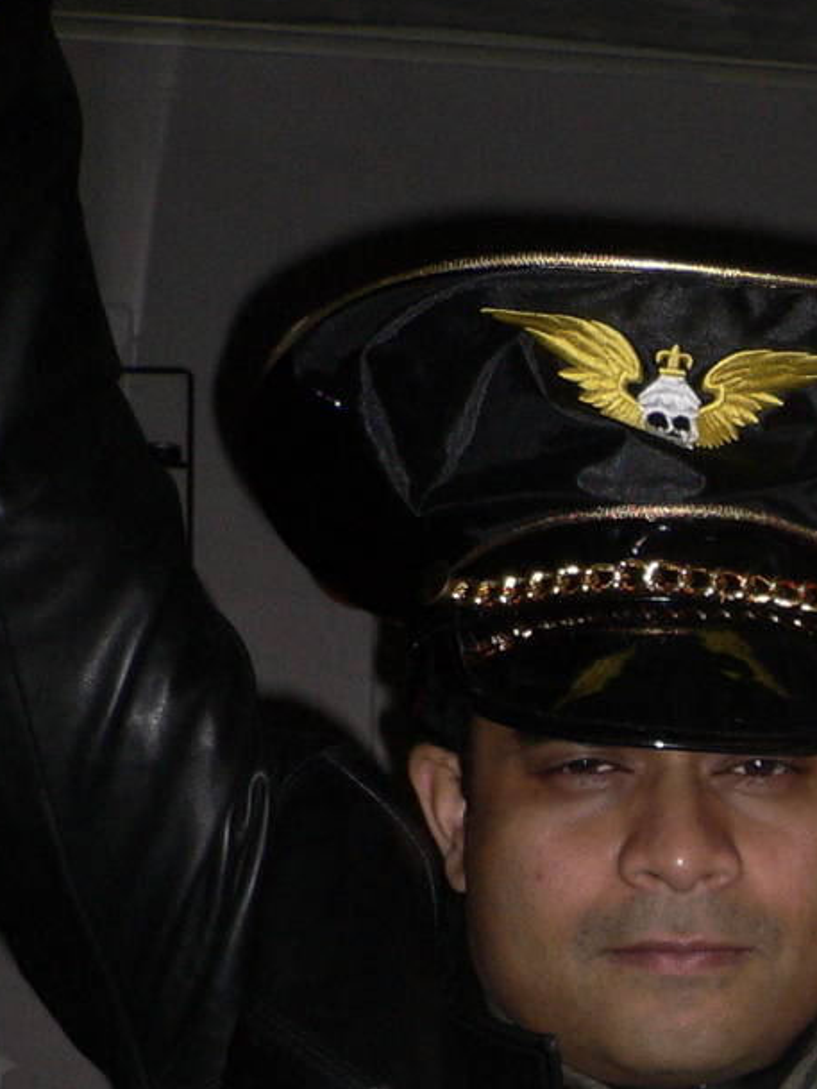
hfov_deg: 14.5
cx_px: 1035
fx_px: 3083
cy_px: 1427
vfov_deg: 18.6
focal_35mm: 98
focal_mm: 5.8
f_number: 2.8
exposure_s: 1/60
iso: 100
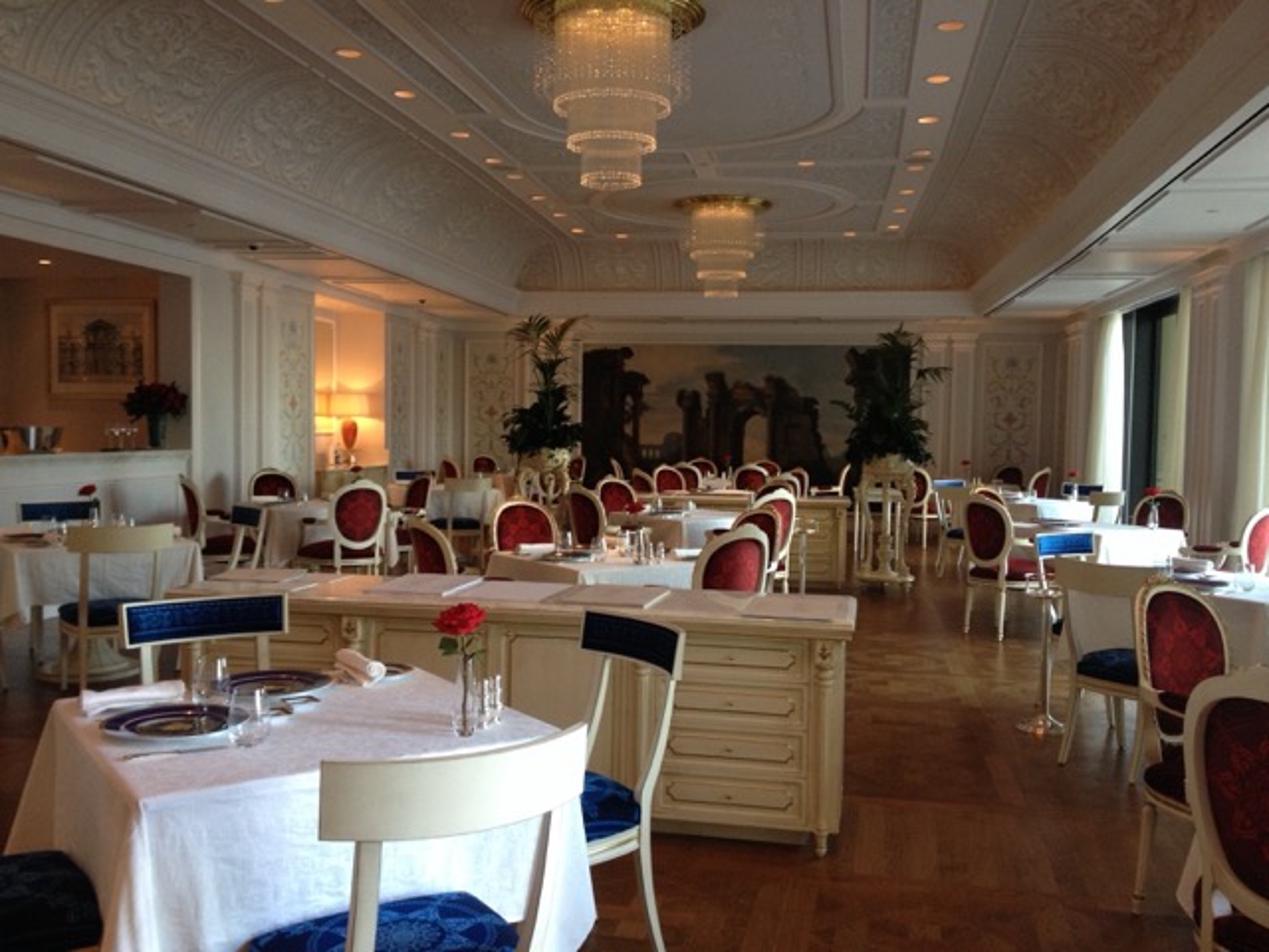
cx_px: 634
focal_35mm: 35
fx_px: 1283
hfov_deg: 52.6
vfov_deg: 40.7
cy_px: 476
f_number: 2.4
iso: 100
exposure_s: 1/20
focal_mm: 4.28
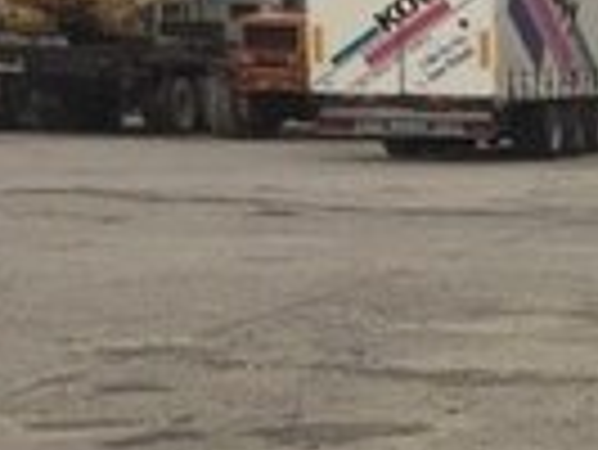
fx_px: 2490
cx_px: 1192
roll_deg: -0.3
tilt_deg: -5.0
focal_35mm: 144
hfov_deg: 12.2
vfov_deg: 10.2
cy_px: 434
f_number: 2.2
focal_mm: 4.15
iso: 32
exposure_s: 1/444
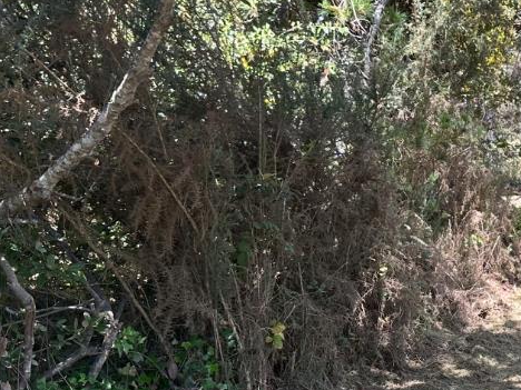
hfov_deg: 23.3
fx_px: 1159
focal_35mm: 77
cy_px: 248
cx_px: 618
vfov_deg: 19.1
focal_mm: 6.86
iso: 80
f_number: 1.78
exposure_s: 1/272
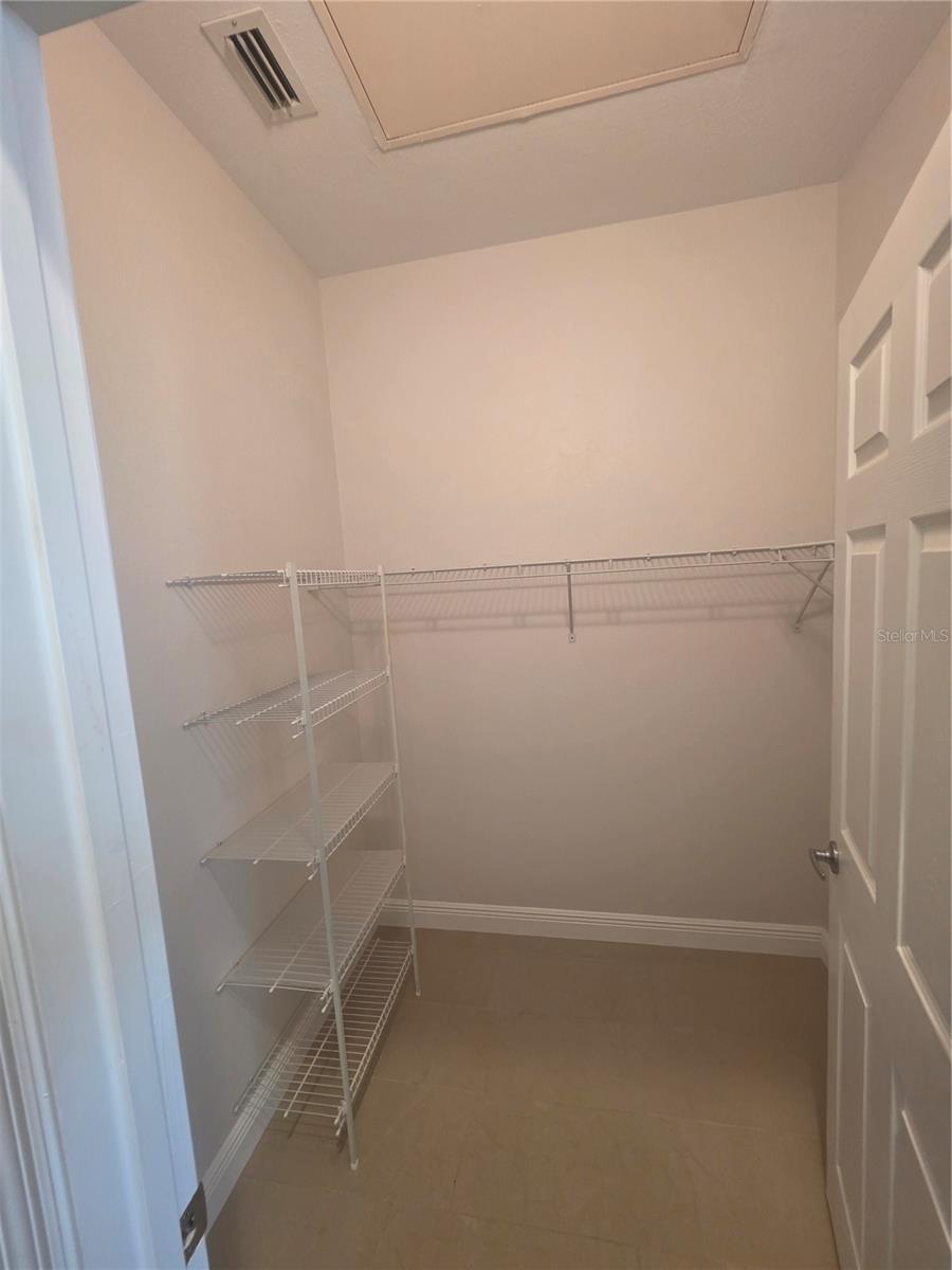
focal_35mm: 13
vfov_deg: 106.2
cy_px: 635
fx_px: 477
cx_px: 476
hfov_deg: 89.9
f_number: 1.9
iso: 200
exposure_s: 1/60
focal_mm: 2.2
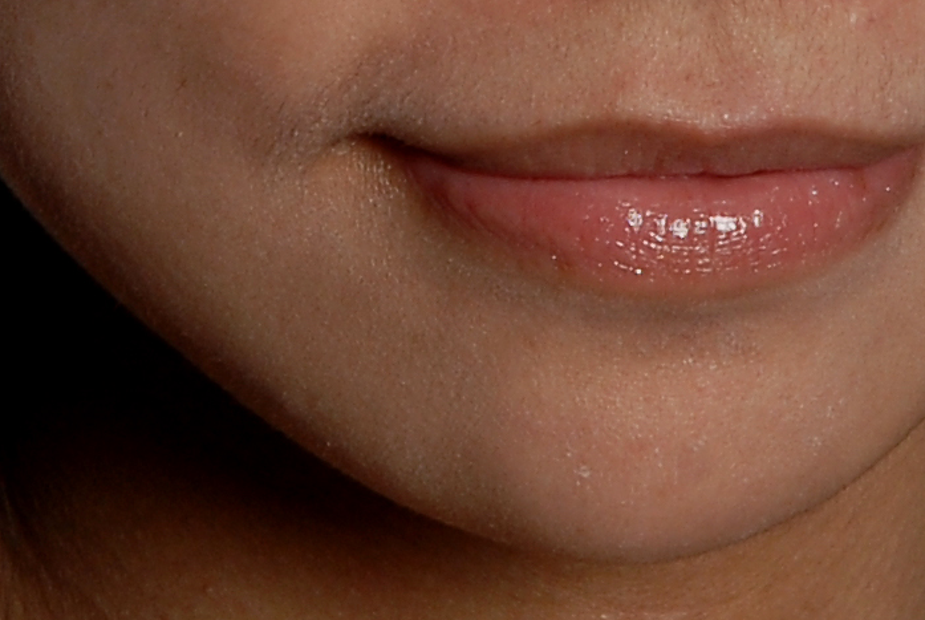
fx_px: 28943
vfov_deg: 1.2
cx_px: 721
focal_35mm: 1125
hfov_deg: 1.8
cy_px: -501
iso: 160
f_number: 11
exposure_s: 1/125
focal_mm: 135
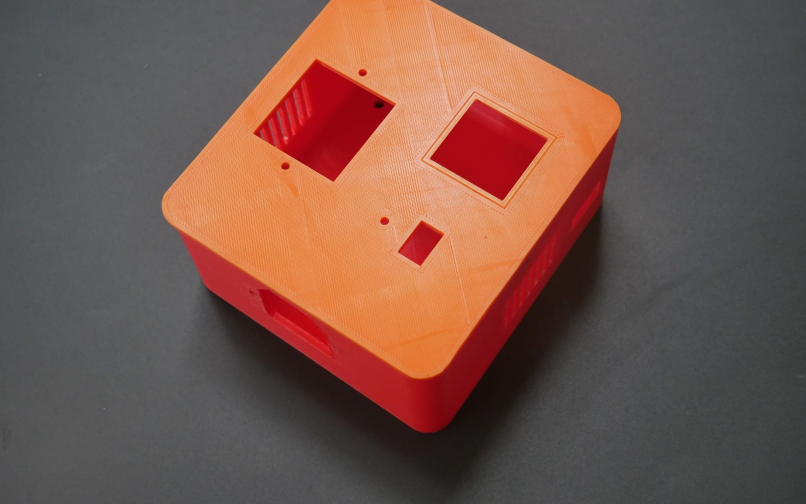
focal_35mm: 54
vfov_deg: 24.0
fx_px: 1186
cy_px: 216
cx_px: 406
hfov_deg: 37.5
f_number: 4.5
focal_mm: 25
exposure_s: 1/100
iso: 800
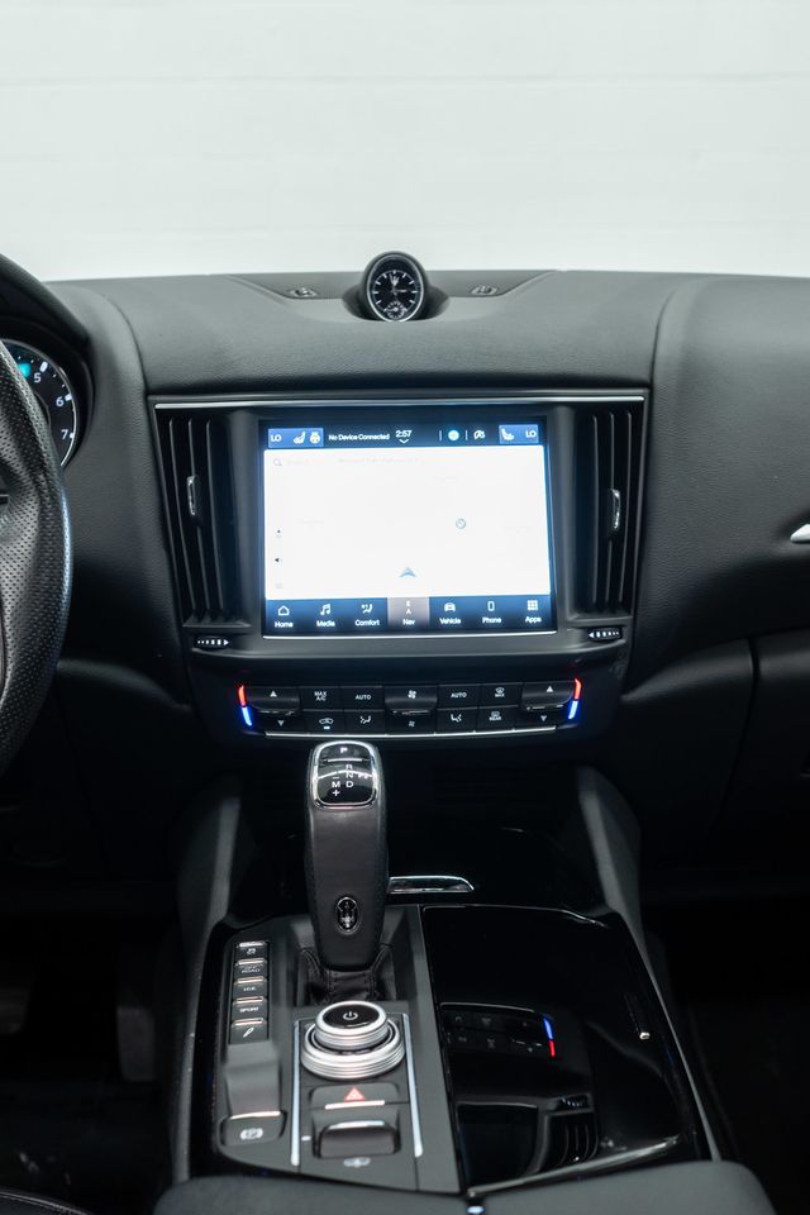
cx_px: 405
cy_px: 608
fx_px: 1417
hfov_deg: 31.9
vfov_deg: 46.4
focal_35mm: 42
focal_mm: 28
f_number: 3.5
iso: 800
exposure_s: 1/50
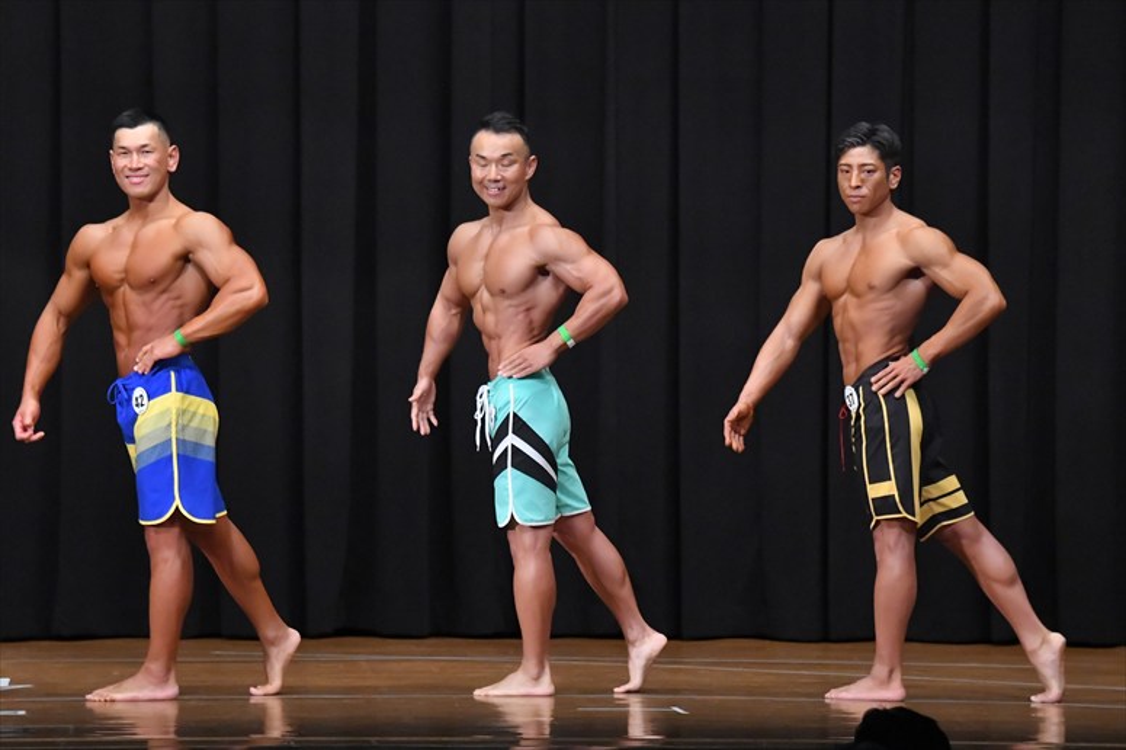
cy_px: 375
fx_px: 6784
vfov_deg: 6.3
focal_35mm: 217
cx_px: 563
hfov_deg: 9.5
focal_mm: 145
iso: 8000
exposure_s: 1/400
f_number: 5.6
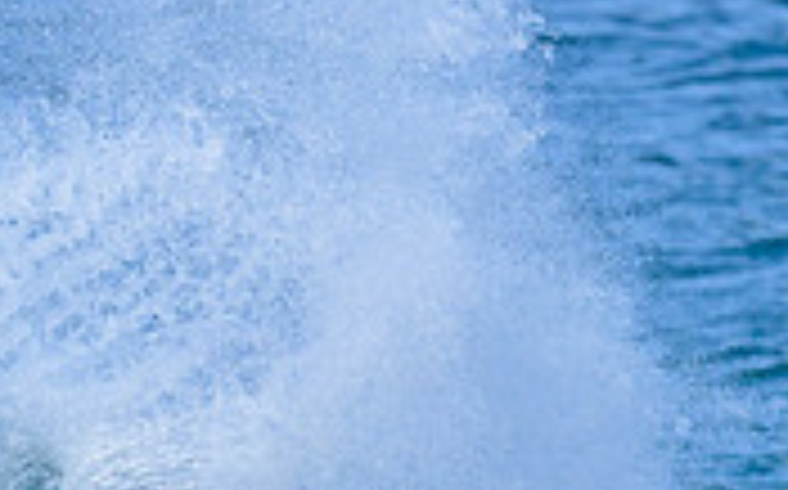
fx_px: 79791
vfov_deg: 0.4
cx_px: -426
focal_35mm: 3719
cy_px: 762
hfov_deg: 0.6
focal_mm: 800
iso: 450
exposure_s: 1/2000
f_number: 6.3
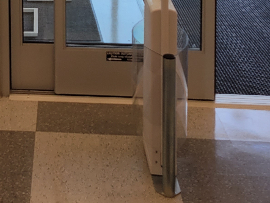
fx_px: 694
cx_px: 3
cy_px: -136
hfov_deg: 21.3
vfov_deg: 14.9
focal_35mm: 89
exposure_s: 1/197
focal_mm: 5.4
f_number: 1.8
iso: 40
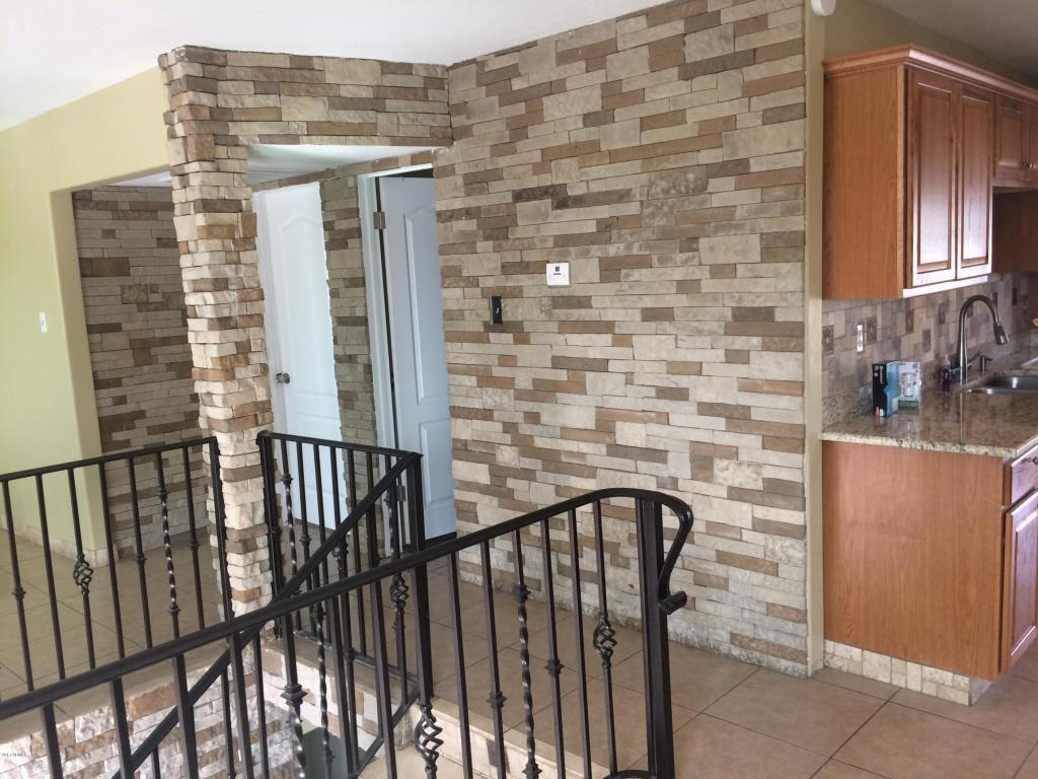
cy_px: 390
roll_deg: +1.1
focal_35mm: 29
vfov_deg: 48.2
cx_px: 519
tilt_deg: -9.3
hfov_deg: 61.7
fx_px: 870
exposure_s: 1/30
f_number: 2.2
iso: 64
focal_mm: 4.15
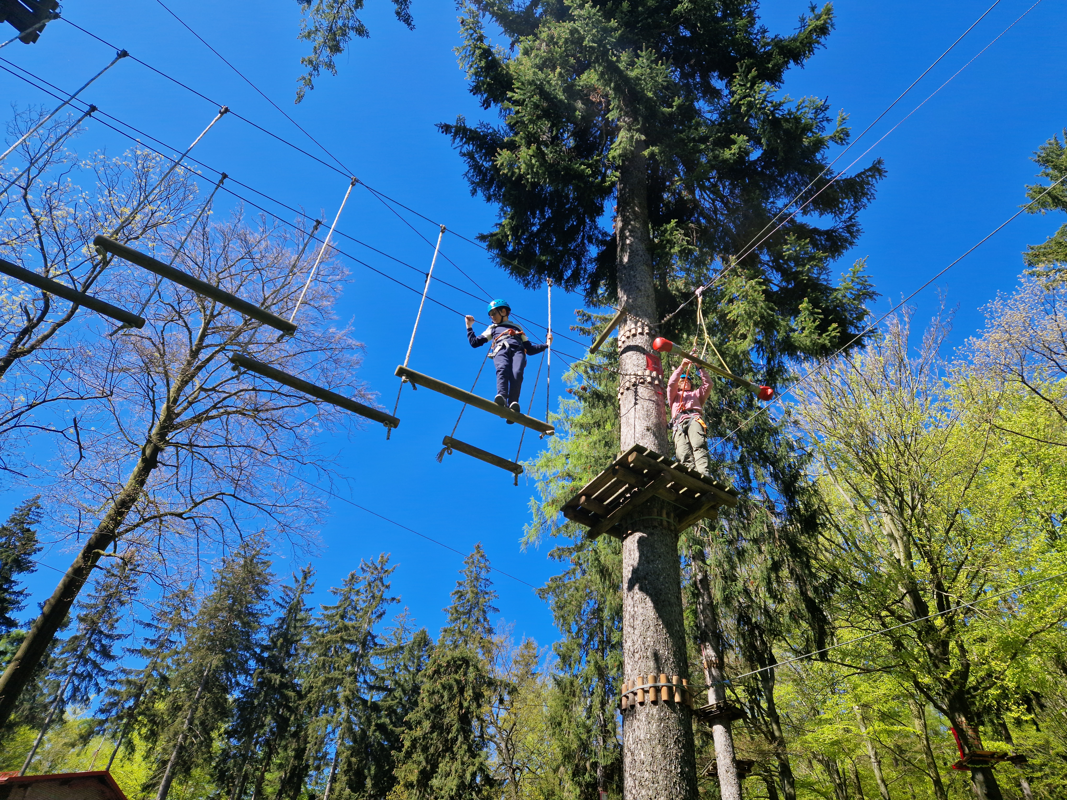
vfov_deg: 58.9
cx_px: 534
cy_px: 400
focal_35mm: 23
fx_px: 709
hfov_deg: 73.9
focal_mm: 5.4
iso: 50
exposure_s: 1/768
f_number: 1.8
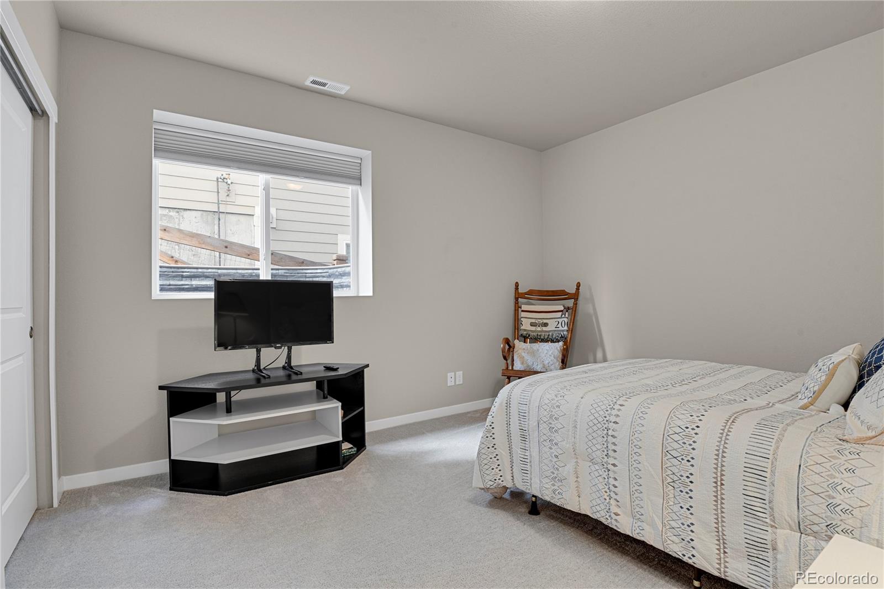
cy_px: 294
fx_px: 417
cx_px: 442
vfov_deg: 70.4
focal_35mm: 17
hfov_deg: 93.3
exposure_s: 4
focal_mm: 17
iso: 250
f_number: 8
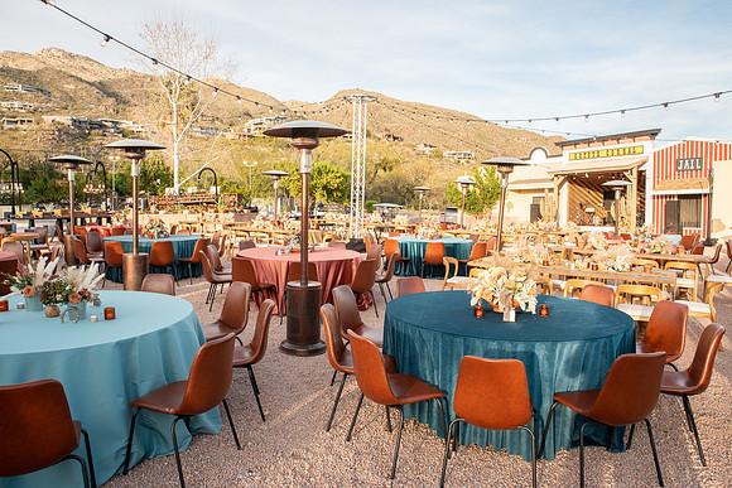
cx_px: 366
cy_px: 244
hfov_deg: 73.7
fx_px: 488
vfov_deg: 53.2
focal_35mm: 24
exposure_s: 1/160
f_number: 11
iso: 400
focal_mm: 24
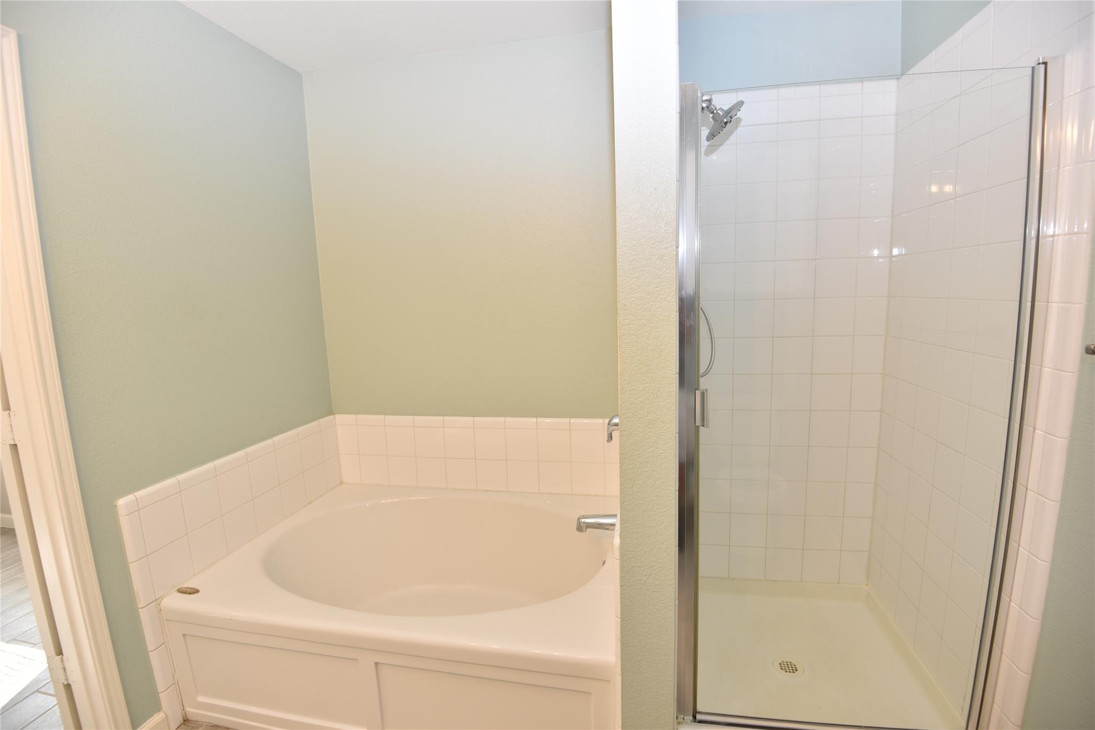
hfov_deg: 96.7
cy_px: 365
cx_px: 548
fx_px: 487
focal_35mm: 16
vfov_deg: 73.7
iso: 200
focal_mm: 16
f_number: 4.5
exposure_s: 1/60
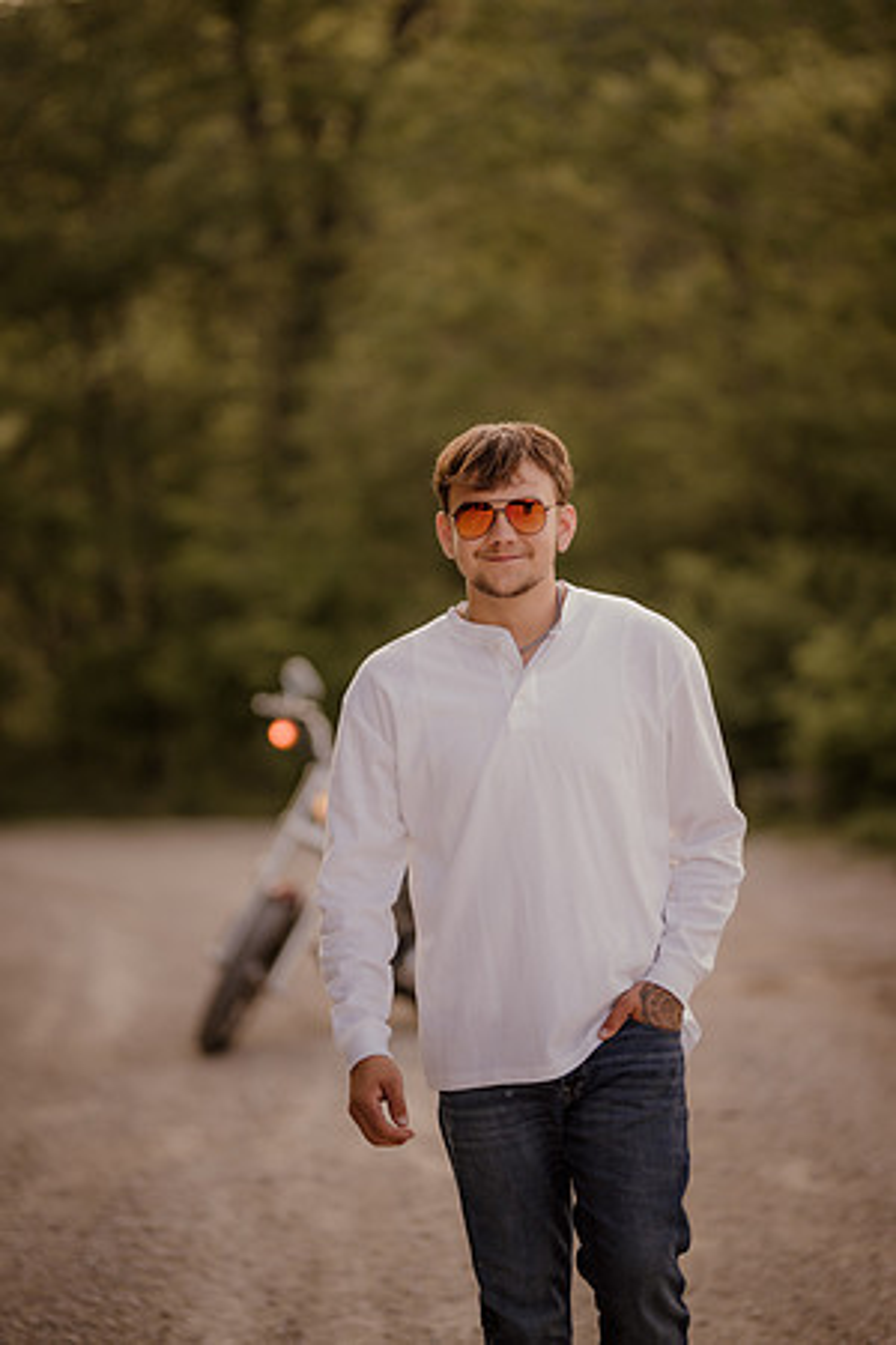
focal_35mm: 85
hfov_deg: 16.1
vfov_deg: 23.9
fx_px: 3173
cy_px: 672
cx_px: 448
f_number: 1.4
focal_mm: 85
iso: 100
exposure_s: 1/400
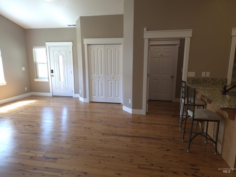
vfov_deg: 58.9
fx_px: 157
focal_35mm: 23
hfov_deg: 73.9
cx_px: 118
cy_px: 88
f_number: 1.8
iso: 80
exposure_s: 1/60
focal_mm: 5.4
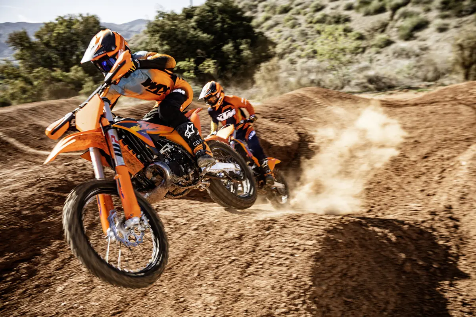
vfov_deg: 36.9
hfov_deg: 53.1
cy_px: 158
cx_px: 238
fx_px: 476
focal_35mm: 36
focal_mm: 36
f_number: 4.5
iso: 50
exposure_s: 1/250
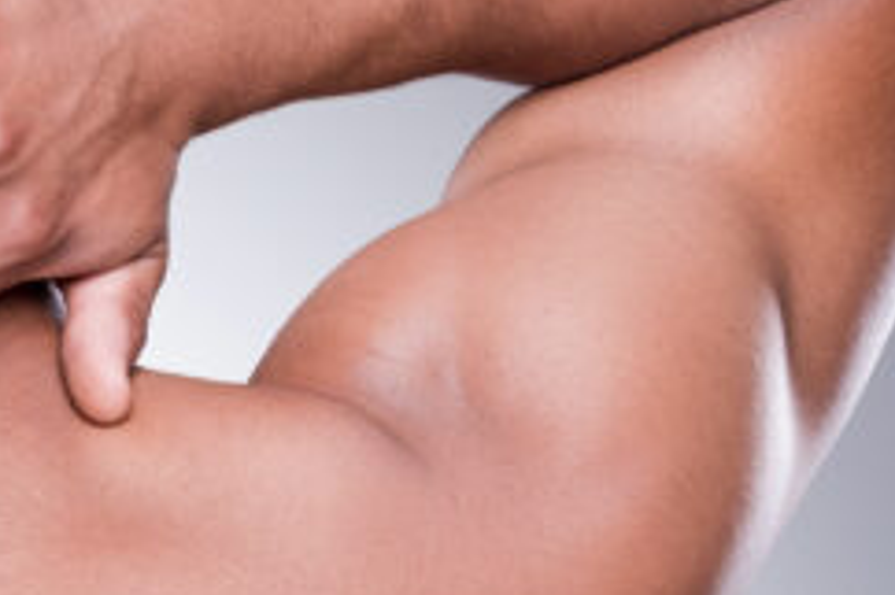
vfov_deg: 4.3
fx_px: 7900
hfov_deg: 6.4
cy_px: 1175
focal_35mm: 318
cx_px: -176
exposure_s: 1/160
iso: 100
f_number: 7.1
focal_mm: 75
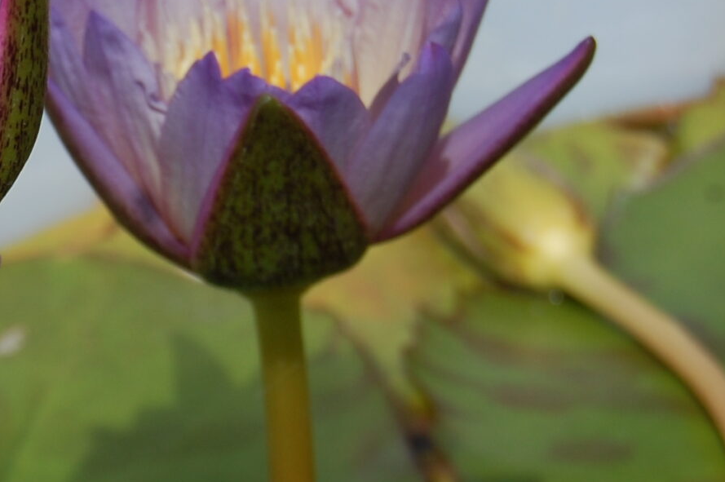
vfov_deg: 5.8
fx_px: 4777
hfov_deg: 8.5
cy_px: 325
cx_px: -288
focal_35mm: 237
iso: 200
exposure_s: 1/400
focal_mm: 55
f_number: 10
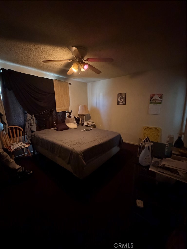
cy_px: 124
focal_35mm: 14
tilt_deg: -10.4
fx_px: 101
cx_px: 94
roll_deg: +0.9
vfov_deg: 102.1
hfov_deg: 85.7
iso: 2500
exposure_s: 1/30
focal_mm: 2.22
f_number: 2.2
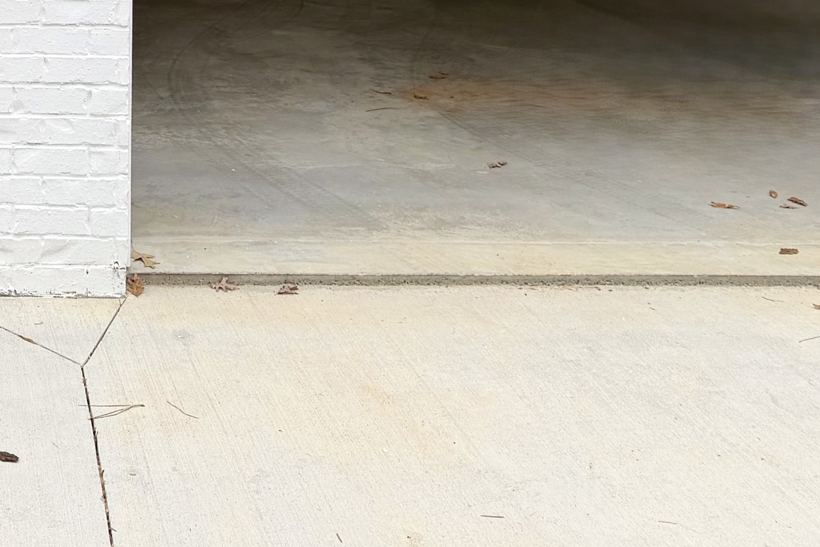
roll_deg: -1.6
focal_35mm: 69
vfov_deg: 17.7
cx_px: -15
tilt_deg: +2.0
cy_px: -269
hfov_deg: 27.4
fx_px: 1572
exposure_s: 1/943
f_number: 1.78
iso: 80
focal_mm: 6.76
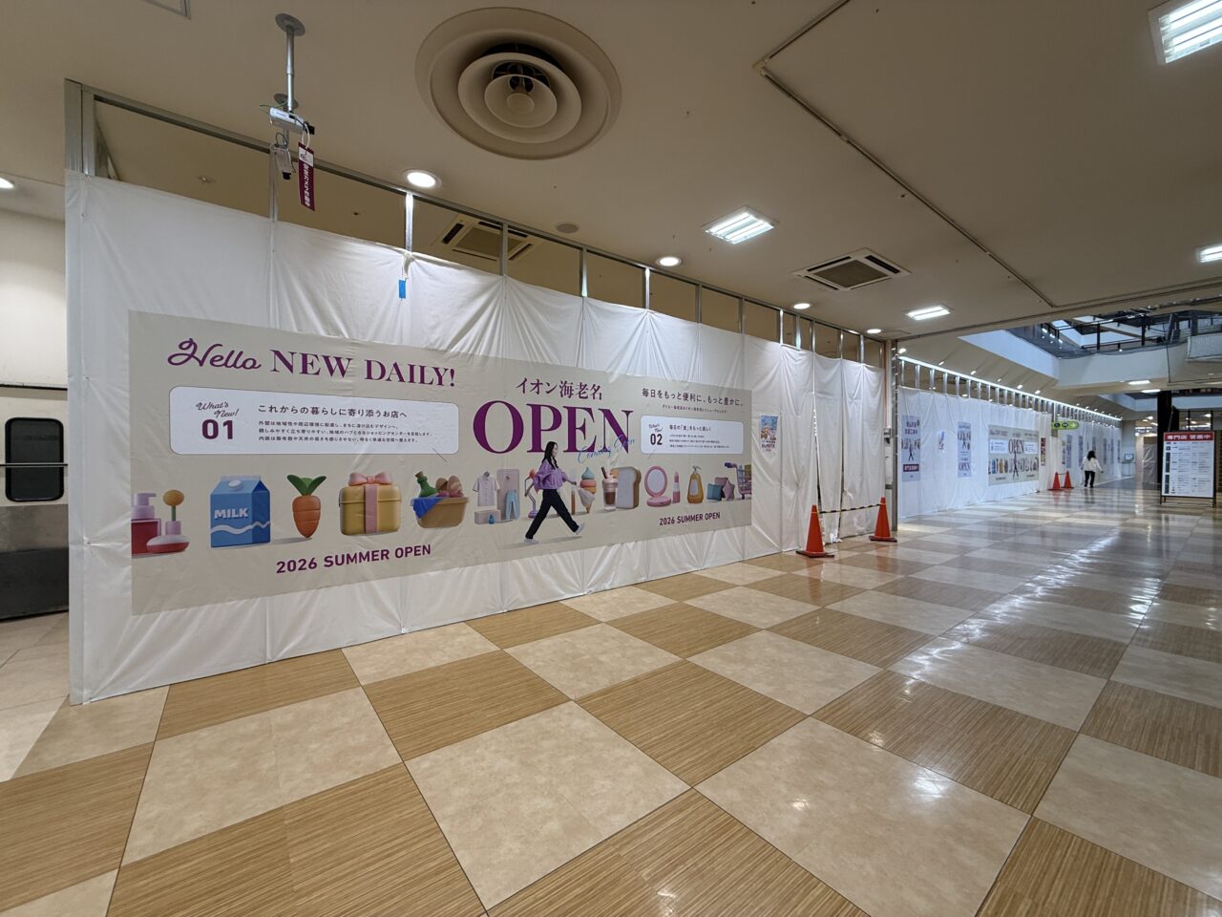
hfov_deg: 102.1
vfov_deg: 85.7
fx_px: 494
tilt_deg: +0.4
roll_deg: -0.6
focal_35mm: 14
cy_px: 458
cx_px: 611
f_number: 2.2
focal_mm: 2.22
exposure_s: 1/100
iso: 80
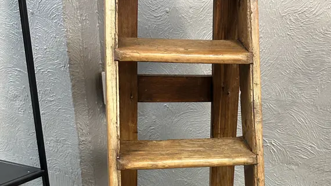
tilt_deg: -23.2
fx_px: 412
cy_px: 201
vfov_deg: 23.9
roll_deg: -2.2
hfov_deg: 43.4
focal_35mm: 47
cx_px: 209
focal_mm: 6.86
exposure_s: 1/50
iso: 250
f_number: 1.78
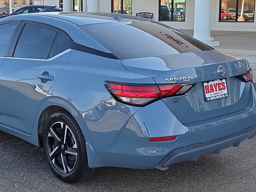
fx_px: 444
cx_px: 92
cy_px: 92
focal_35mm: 60
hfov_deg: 32.0
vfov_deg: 24.4
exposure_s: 1/385
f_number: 1.8
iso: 25
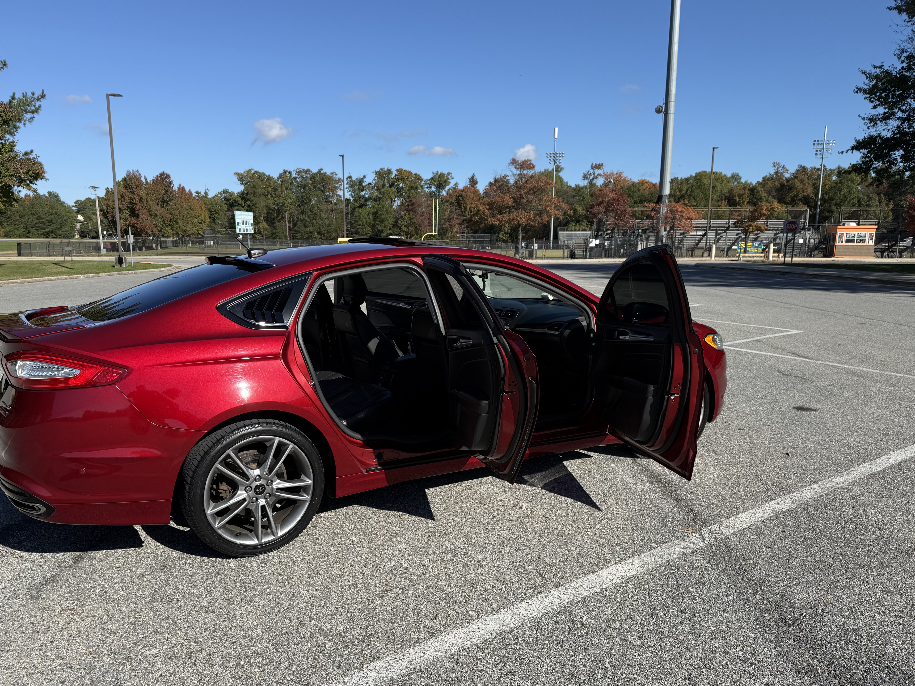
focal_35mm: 26
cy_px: 361
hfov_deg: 67.2
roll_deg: +0.3
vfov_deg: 53.0
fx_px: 687
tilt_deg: -9.4
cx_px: 427
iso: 80
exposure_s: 1/3953
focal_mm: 6.76
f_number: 1.78
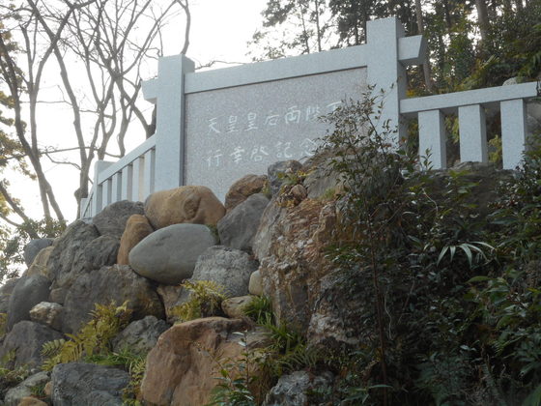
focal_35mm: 67
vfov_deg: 21.9
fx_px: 1047
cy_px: 203
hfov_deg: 29.0
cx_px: 270
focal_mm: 12
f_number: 5.3
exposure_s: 1/60
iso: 80
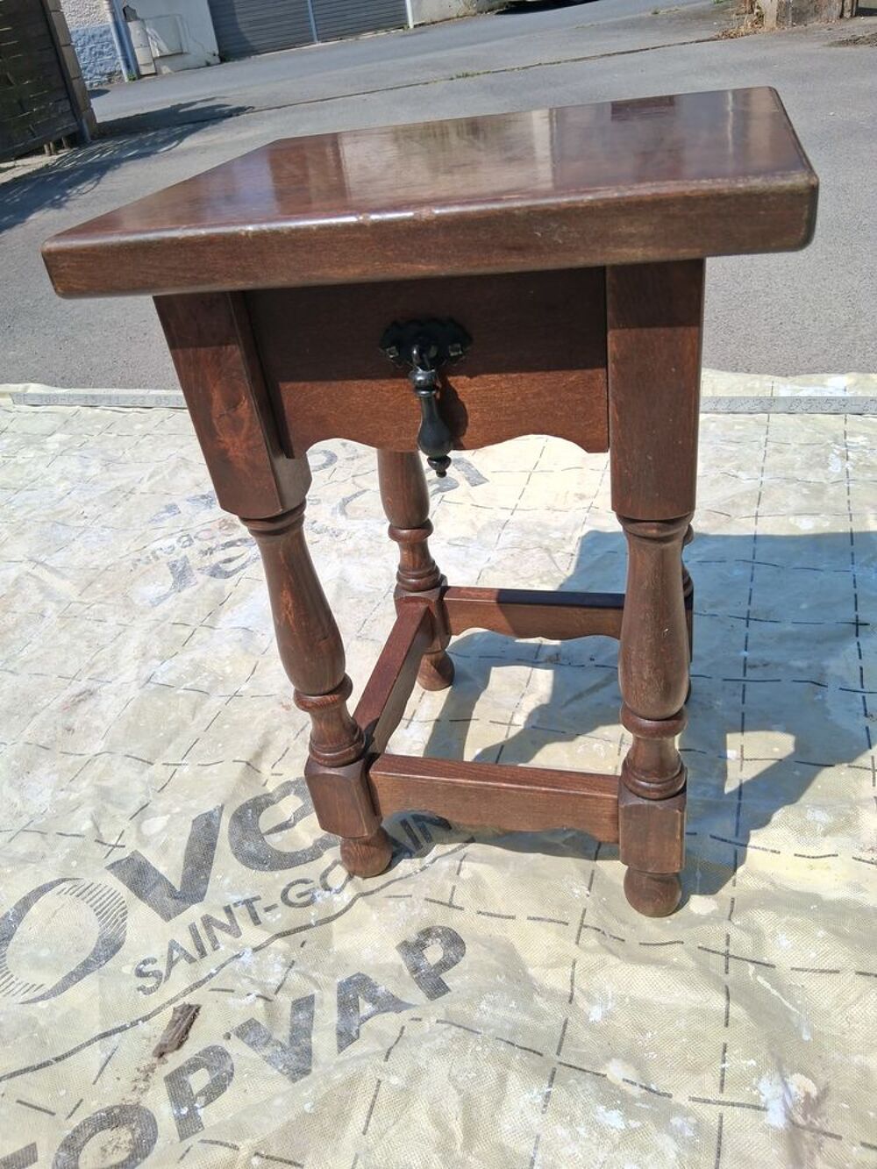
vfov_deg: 67.3
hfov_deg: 53.1
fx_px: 878
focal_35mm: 26
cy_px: 584
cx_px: 438
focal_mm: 3.98
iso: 25
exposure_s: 1/842
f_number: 1.8
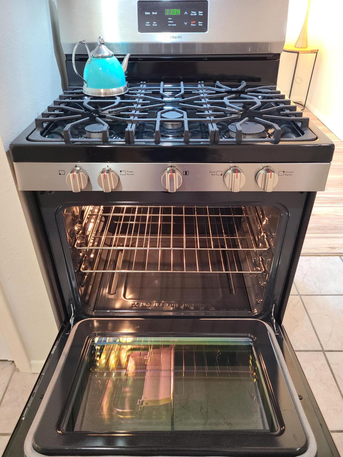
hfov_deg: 53.1
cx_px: 172
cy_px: 228
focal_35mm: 26
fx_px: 344
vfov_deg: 67.3
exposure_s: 1/40
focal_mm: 5.4
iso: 400
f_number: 1.8
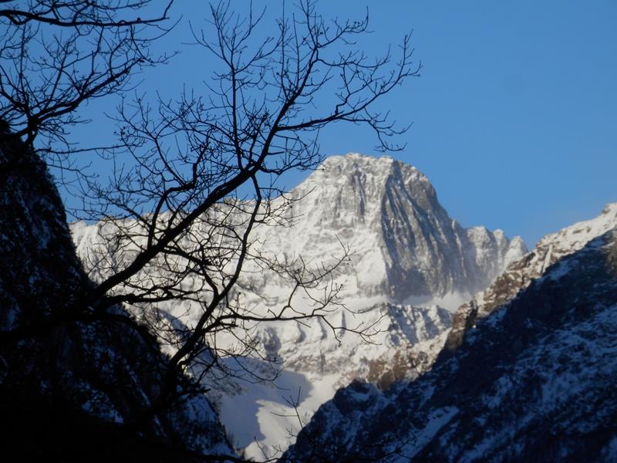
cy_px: 232
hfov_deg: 7.2
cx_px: 308
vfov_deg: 5.4
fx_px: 4884
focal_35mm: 274
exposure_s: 1/400
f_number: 6.4
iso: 80
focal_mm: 48.9
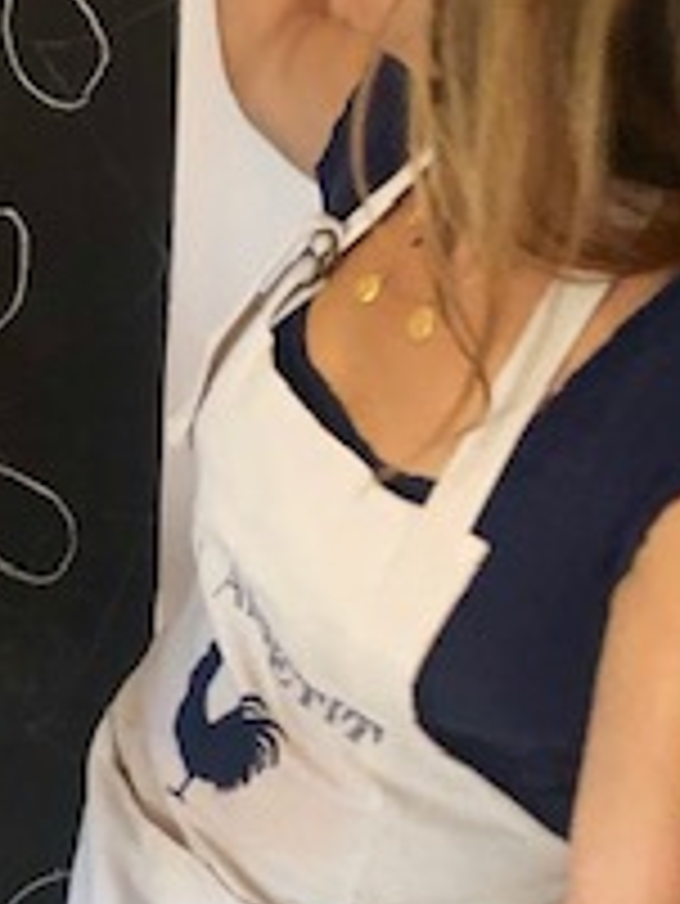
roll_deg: +0.7
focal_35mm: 89
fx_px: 2329
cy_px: 747
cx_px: -194
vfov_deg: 21.7
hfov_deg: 15.8
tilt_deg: -14.6
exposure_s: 1/60
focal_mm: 3.99
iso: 400
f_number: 1.8
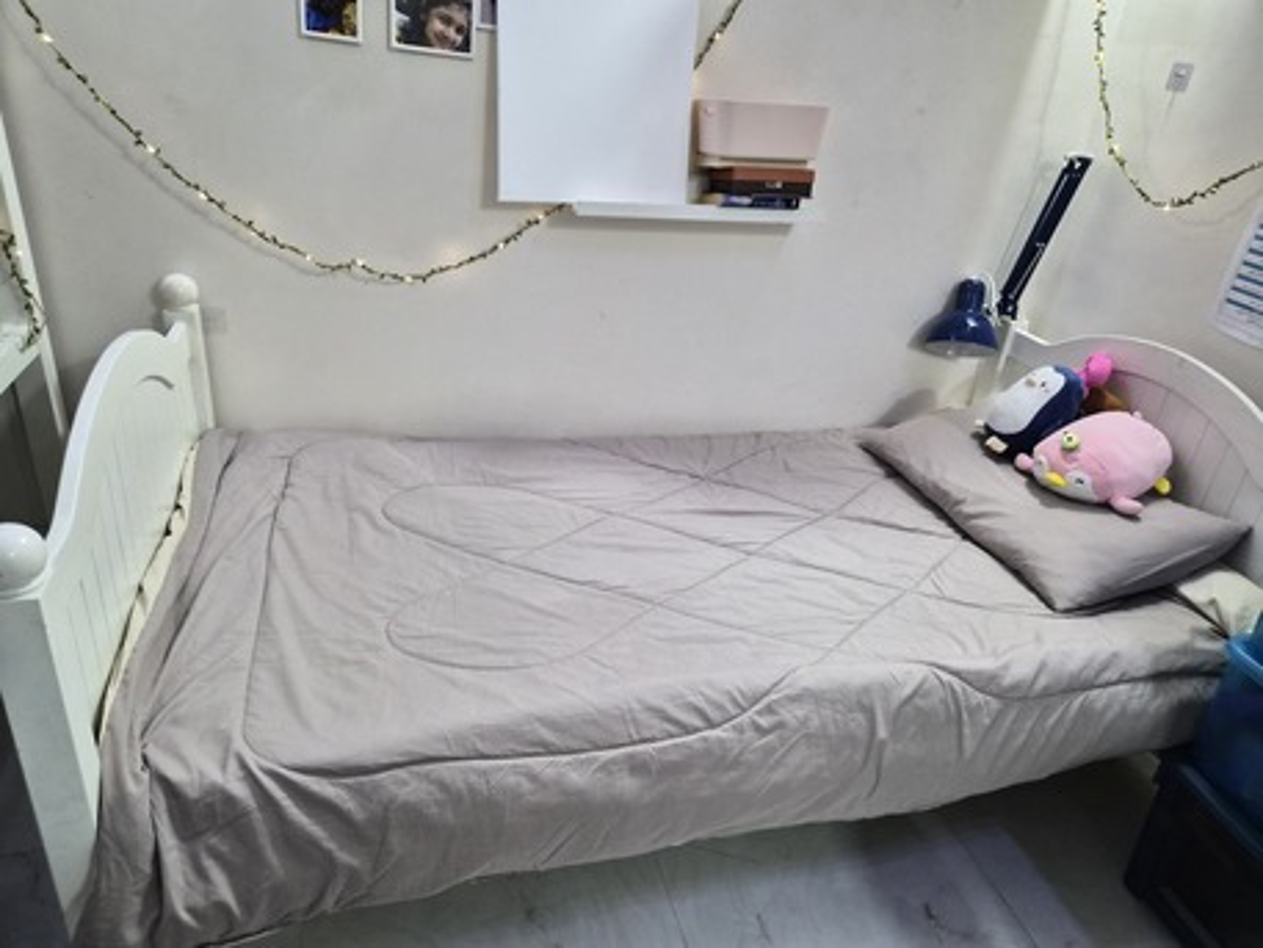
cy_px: 474
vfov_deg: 58.9
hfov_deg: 73.9
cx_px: 632
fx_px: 839
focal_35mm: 23
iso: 800
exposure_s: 1/120
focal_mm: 5.4
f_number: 1.8
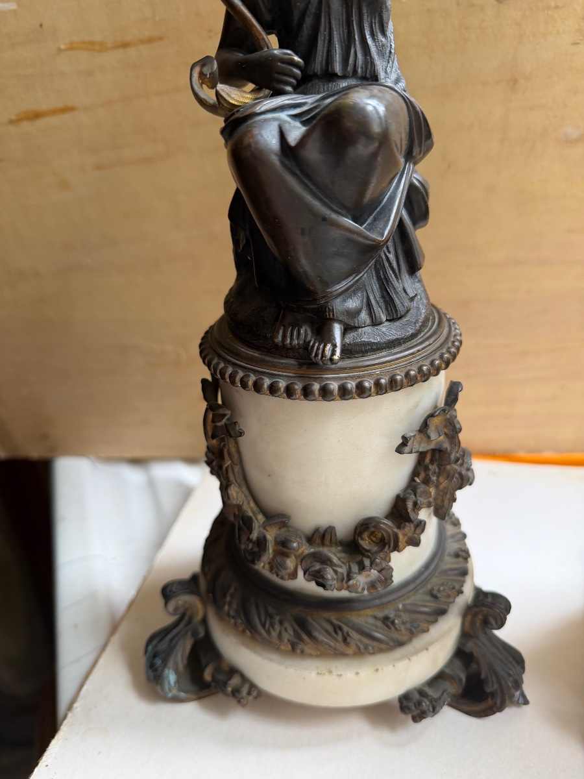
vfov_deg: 71.6
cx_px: 292
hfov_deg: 56.8
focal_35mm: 24
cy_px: 390
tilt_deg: -24.4
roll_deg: +7.8
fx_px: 540
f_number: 1.78
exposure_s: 1/97
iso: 200
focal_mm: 6.76
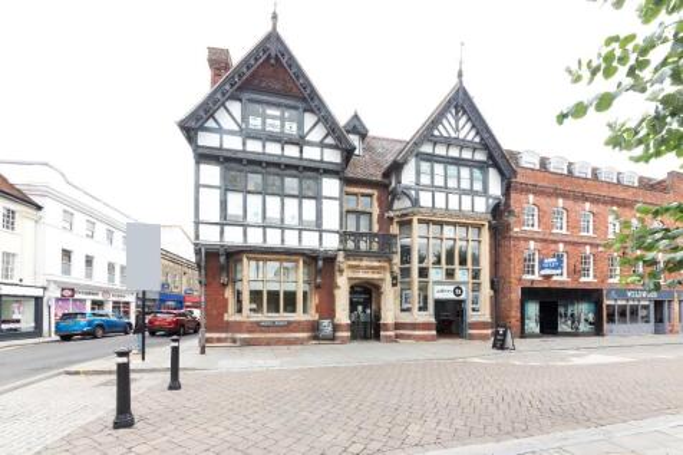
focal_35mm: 13
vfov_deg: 85.4
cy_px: 228
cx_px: 342
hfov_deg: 108.3
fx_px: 247
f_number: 10
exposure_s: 1/250
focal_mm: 13
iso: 200
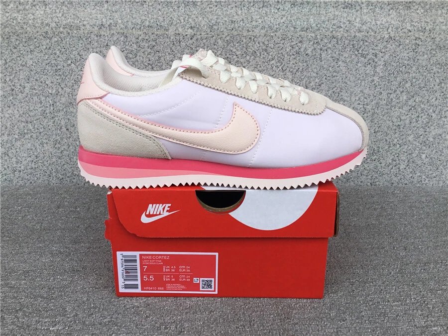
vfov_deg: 45.4
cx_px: 224
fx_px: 401
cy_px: 168
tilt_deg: -18.1
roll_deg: -0.4
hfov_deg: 58.4
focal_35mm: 31
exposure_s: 1/622
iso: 25
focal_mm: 3.3
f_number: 2.4
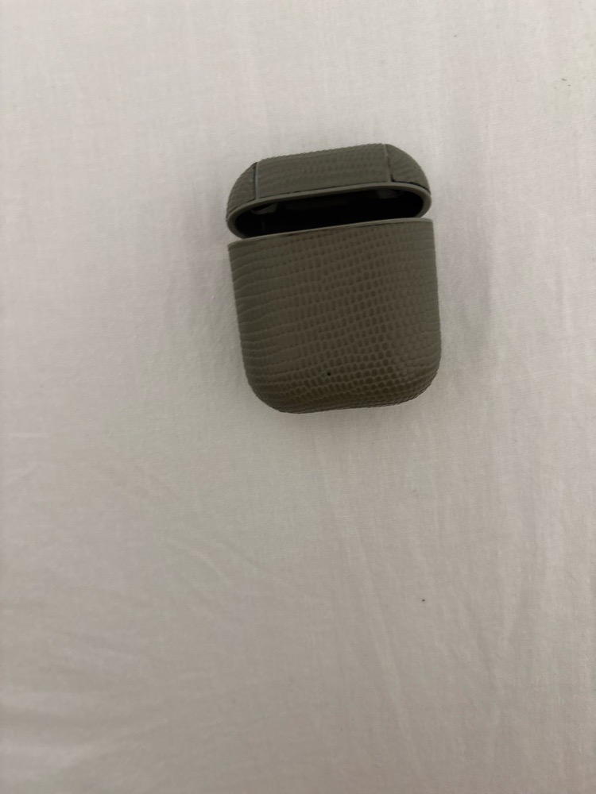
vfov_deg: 67.3
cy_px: 397
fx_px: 597
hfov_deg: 53.1
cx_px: 298
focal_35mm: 26
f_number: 1.6
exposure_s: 1/60
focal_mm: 5.96
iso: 200
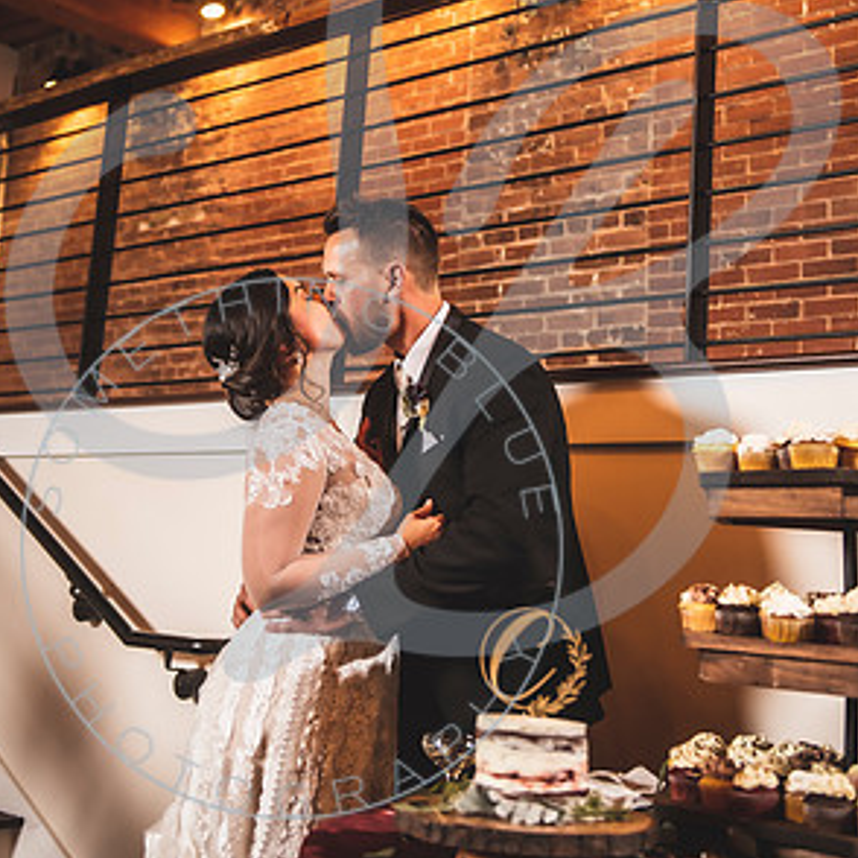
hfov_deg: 32.8
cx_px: 423
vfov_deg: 32.6
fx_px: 1458
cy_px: 327
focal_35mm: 52
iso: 500
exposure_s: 1/125
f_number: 2.8
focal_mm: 40
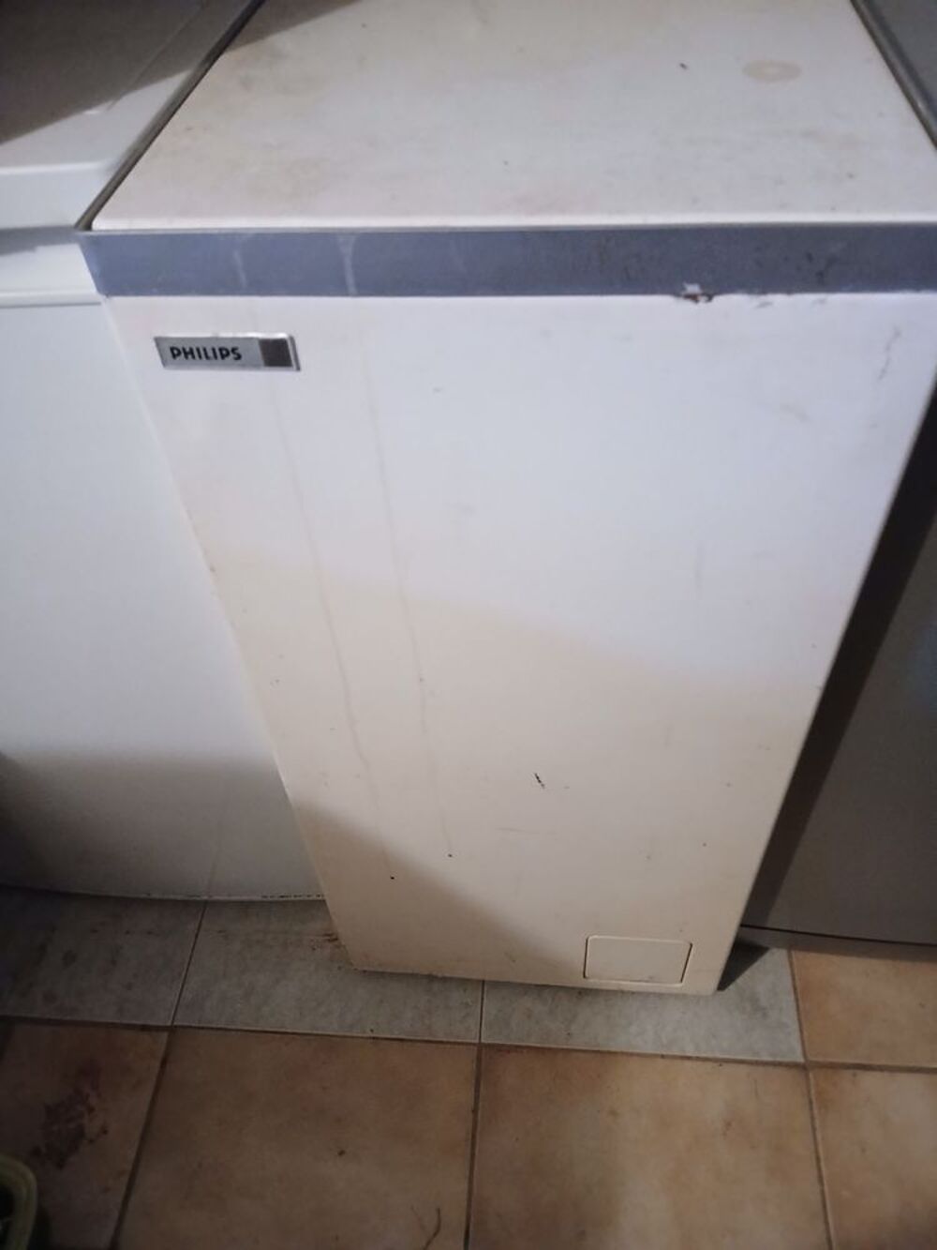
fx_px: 938
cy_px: 625
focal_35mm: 26
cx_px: 468
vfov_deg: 67.3
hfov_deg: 53.1
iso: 1000
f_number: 1.8
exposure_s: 1/16.7
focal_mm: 3.98
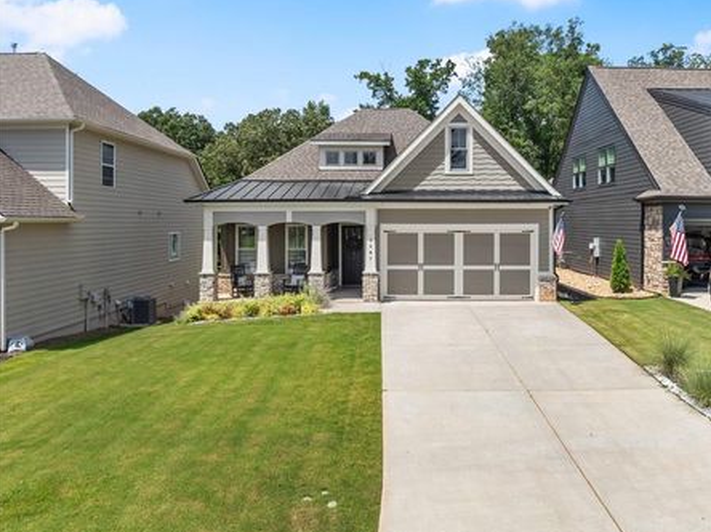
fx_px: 554
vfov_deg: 51.2
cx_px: 397
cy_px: 240
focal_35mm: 27
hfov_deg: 65.2
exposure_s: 1/80
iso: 120
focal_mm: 12.29
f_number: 2.8
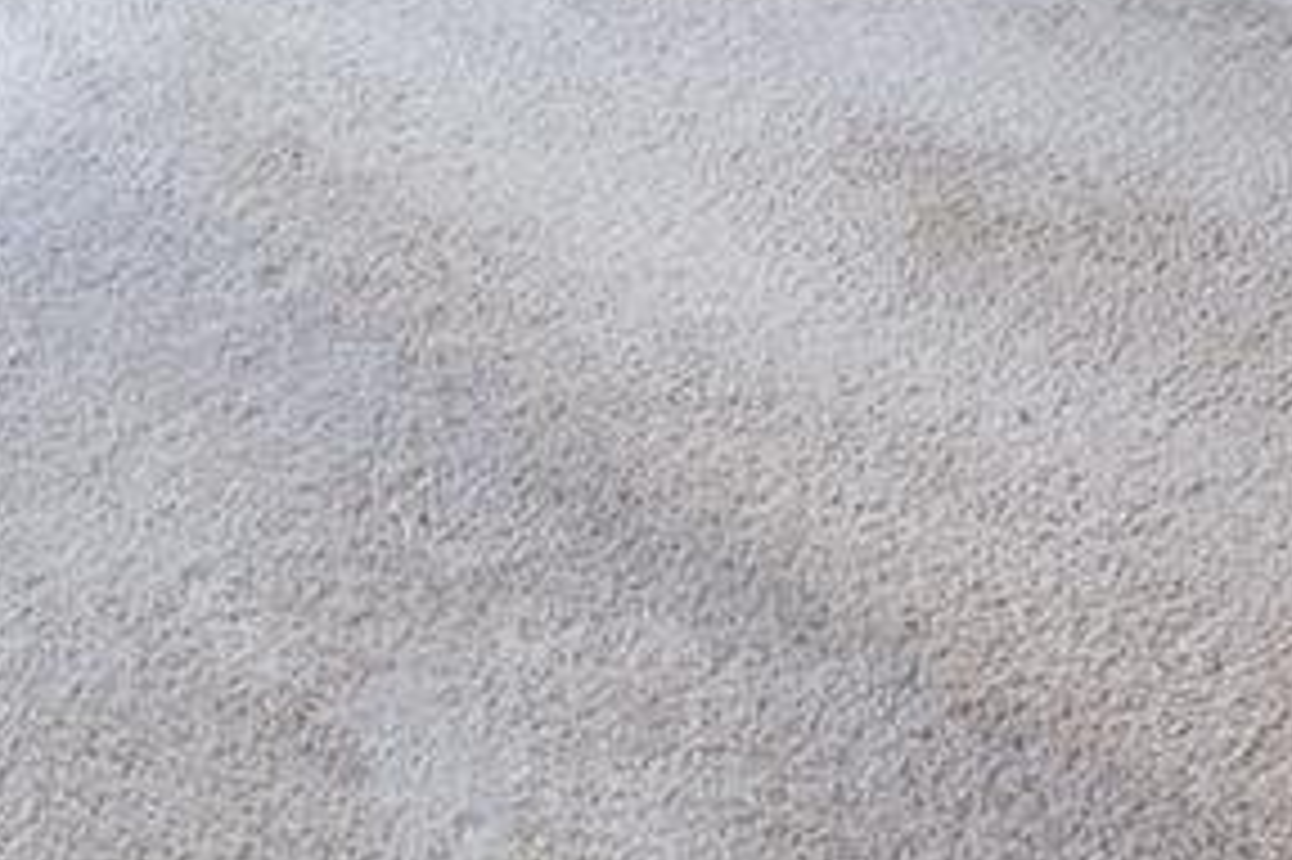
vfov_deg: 12.0
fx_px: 2798
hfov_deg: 24.9
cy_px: -1486
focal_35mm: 78
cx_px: 41
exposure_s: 1/10
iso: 200
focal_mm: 14
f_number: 8
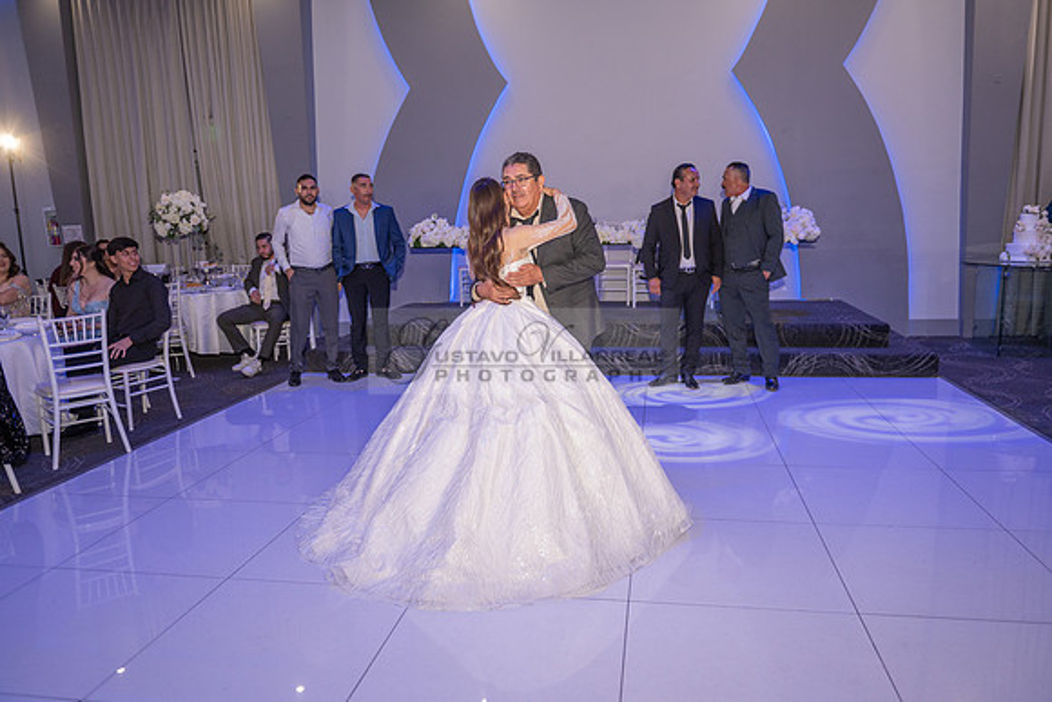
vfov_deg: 48.0
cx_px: 526
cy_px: 351
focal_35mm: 27
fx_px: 789
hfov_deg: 67.4
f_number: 2.8
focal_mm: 27
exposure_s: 1/125
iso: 800
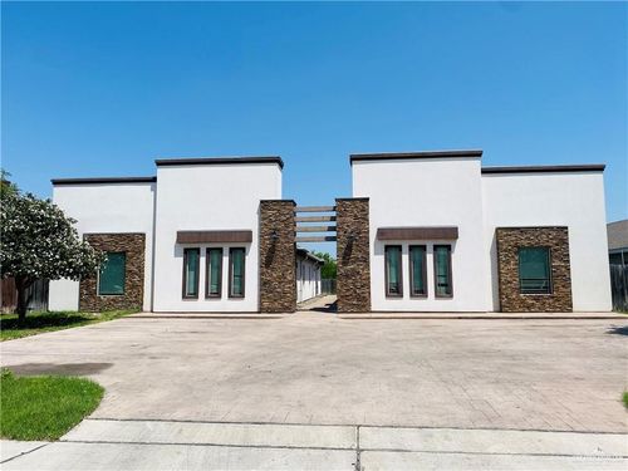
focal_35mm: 26
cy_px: 236
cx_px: 314
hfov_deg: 67.3
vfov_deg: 53.1
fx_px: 472
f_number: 1.8
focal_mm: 4.25
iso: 32
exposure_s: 1/5236
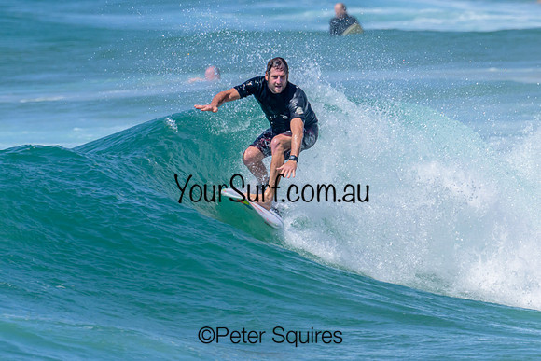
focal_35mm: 1098
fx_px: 16499
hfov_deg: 1.9
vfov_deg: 1.3
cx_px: 230
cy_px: 178
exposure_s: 1/2000
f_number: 16
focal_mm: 800
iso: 1600
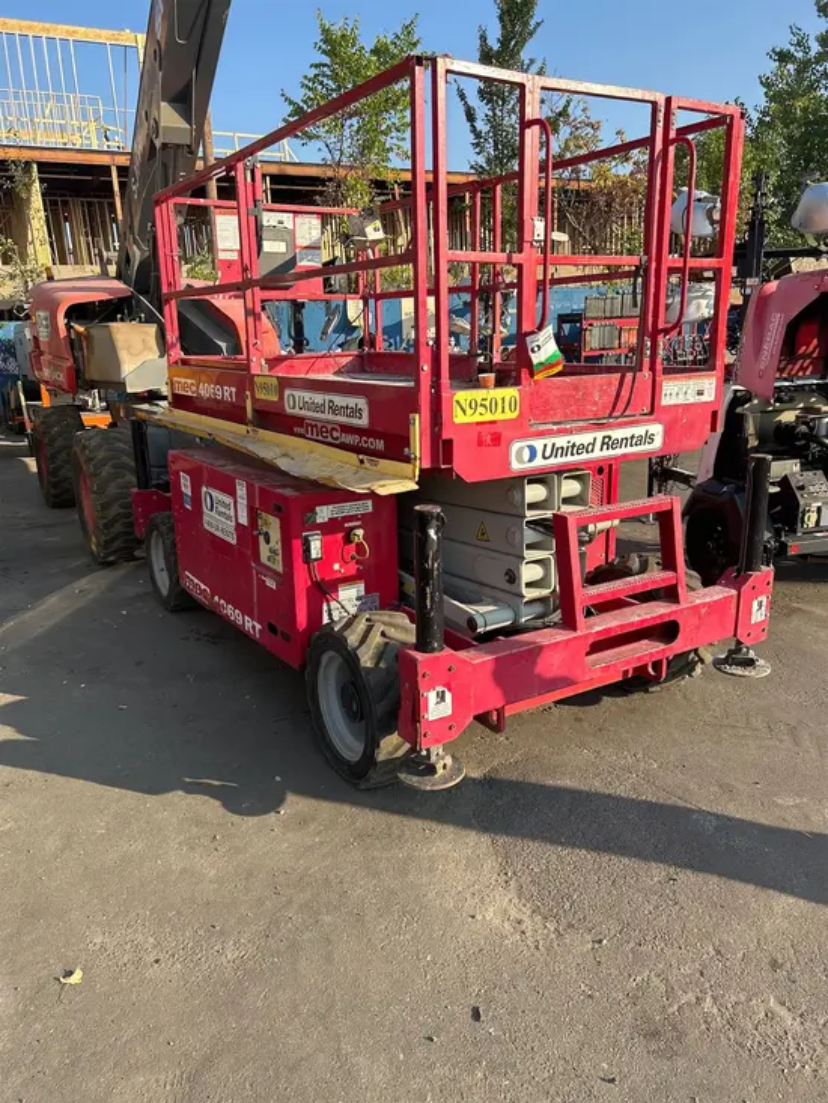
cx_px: 414
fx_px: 829
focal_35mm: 26
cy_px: 552
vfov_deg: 67.3
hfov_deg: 53.1
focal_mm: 5.7
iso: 50
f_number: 1.5
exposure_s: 1/1412
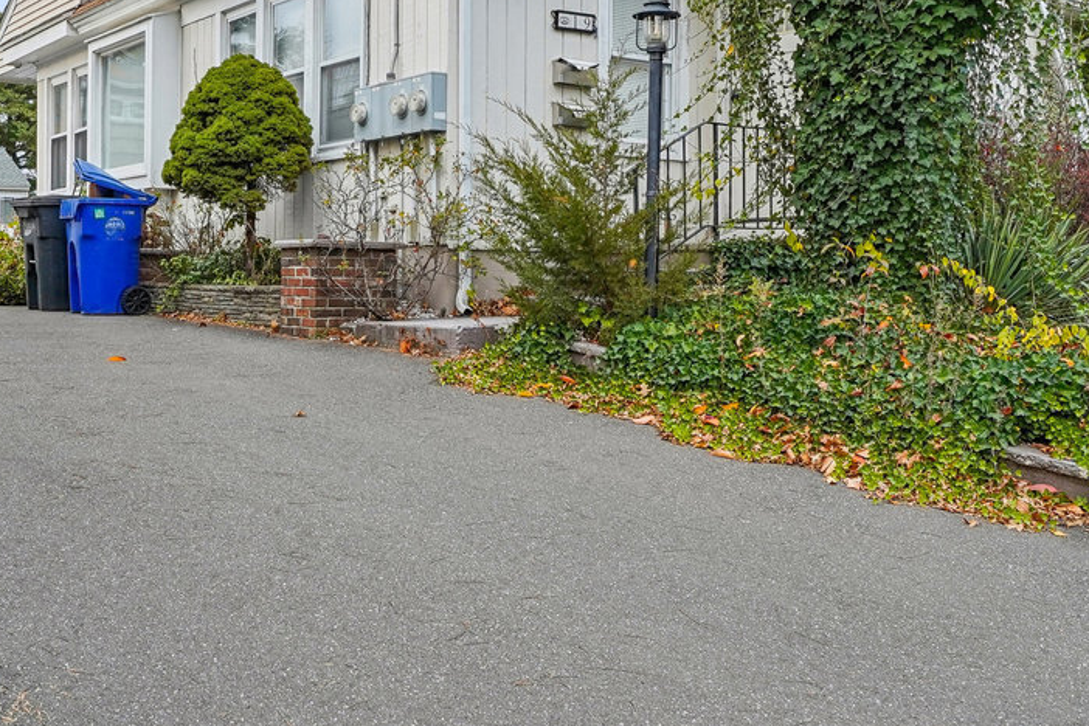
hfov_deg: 45.0
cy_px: 265
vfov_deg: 30.8
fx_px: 1310
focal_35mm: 43
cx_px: 467
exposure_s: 1/30
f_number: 8
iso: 250
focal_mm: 16.9
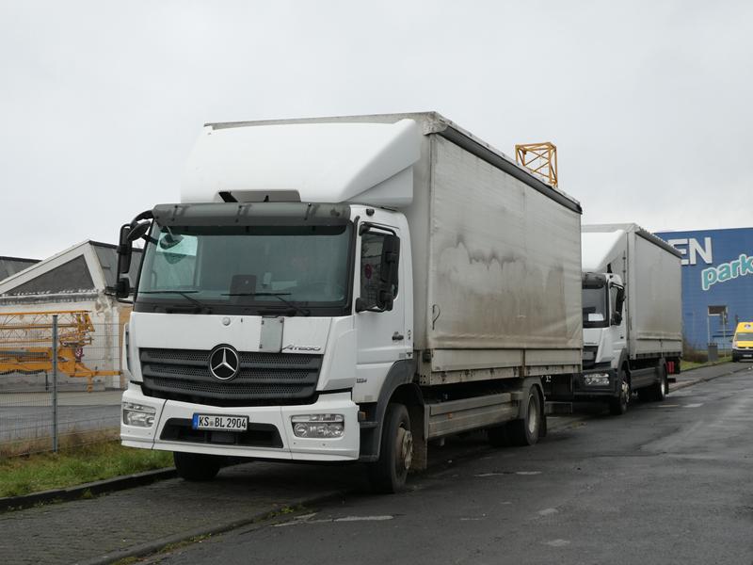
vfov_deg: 29.1
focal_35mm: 50
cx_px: 376
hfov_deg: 38.2
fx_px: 1088
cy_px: 282
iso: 100
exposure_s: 1/80
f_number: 4.1
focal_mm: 9
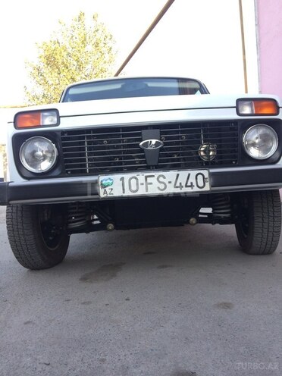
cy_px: 188
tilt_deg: -4.2
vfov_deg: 61.7
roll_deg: +2.6
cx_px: 141
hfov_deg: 48.2
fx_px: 315
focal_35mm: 29
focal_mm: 4.15
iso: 32
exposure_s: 1/129
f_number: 2.2
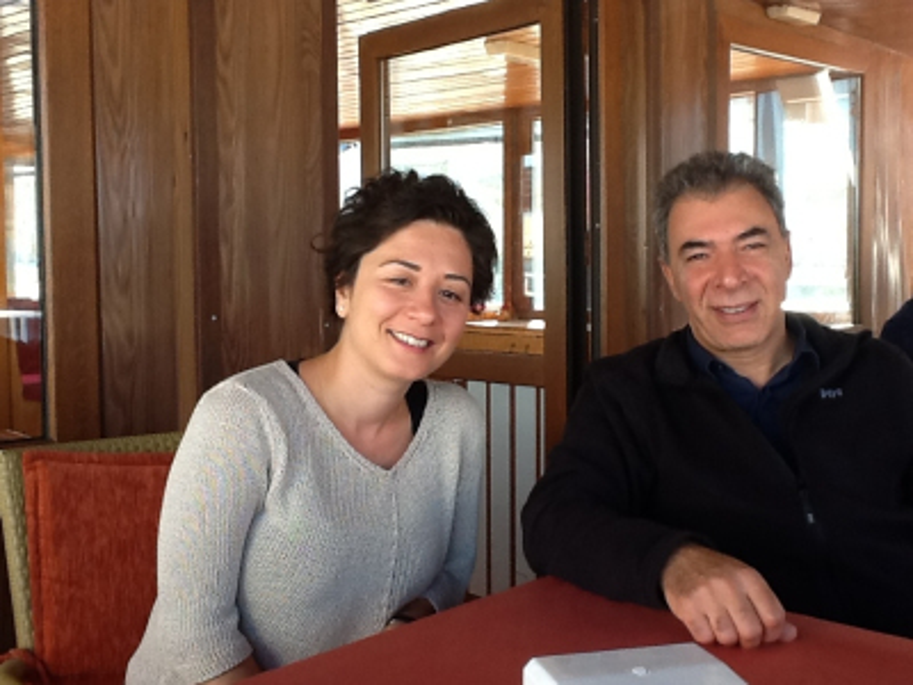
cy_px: 342
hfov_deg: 42.9
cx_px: 456
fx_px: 1161
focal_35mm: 44
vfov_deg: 32.9
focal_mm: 2.03
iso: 50
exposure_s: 1/120
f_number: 2.4
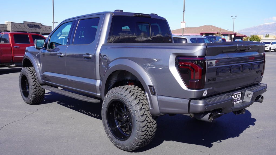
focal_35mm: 35
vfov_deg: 33.7
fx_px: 256
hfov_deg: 56.6
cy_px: 85
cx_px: 139
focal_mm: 22
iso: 100
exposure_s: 1/200
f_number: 7.1
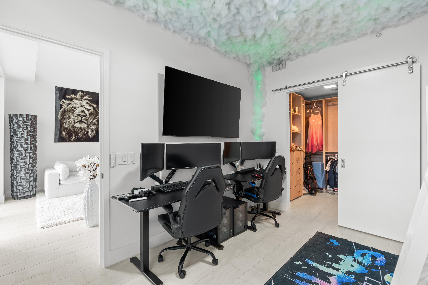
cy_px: 142
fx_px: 190
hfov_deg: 96.7
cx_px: 214
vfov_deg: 73.7
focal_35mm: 16
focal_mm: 16
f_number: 11
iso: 500
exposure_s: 1/1.25
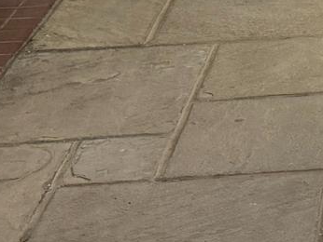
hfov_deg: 12.5
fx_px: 1326
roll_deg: +0.5
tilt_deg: -12.6
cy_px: -157
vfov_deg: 10.0
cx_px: 615
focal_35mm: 142
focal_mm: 6.76
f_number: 1.78
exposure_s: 1/60
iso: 200
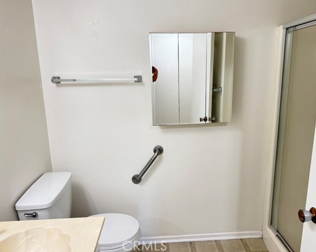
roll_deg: +0.9
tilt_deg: -11.2
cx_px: 173
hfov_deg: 65.9
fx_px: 243
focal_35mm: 26
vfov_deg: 54.9
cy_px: 122
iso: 200
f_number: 1.78
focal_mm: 6.76
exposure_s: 1/120
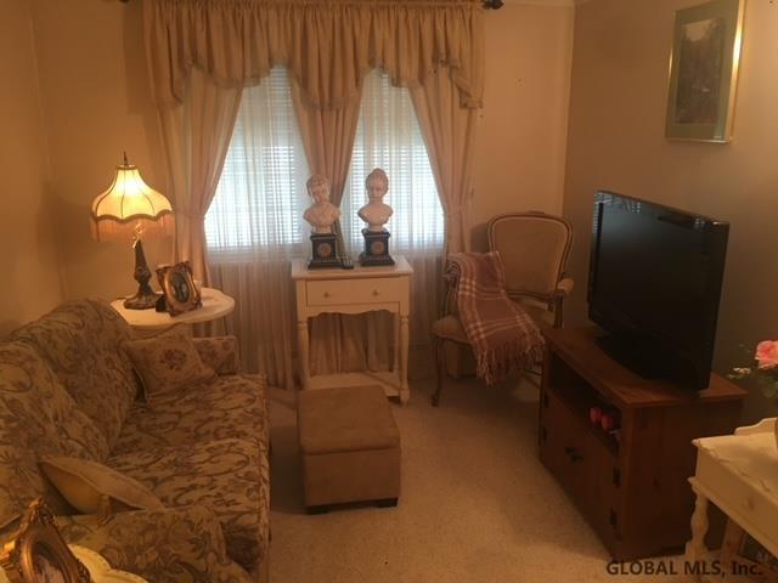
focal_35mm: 29
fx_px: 652
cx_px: 389
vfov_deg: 48.2
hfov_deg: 61.7
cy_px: 292
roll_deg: +0.7
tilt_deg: -13.3
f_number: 2.2
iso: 50
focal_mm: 4.15
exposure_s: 1/15
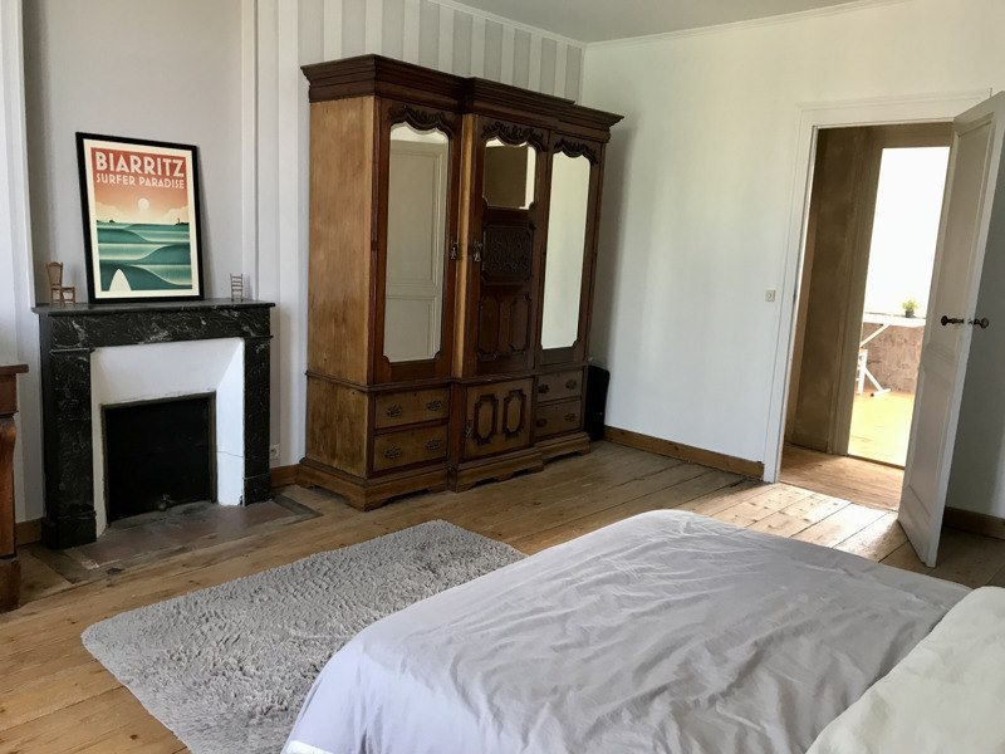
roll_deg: -3.0
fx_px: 813
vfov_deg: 49.7
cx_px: 502
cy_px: 377
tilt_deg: -9.1
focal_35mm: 28
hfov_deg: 63.4
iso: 50
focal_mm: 3.99
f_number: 1.8
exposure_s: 1/17
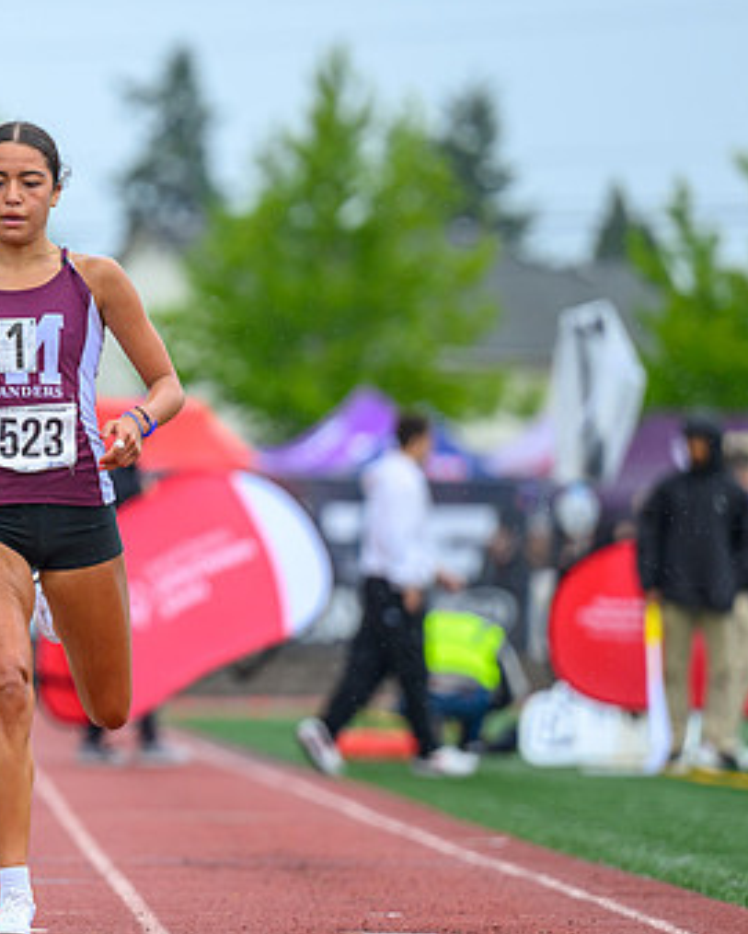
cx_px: -12
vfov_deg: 4.2
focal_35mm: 457
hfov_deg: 3.4
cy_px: 490
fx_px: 12629
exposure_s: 1/1600
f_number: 3.2
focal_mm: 190
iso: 160
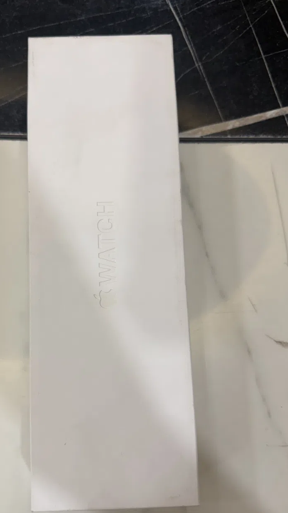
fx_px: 394
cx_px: 112
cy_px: 276
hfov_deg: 39.9
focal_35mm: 29
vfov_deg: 66.0
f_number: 1.78
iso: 125
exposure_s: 1/100
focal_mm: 6.76
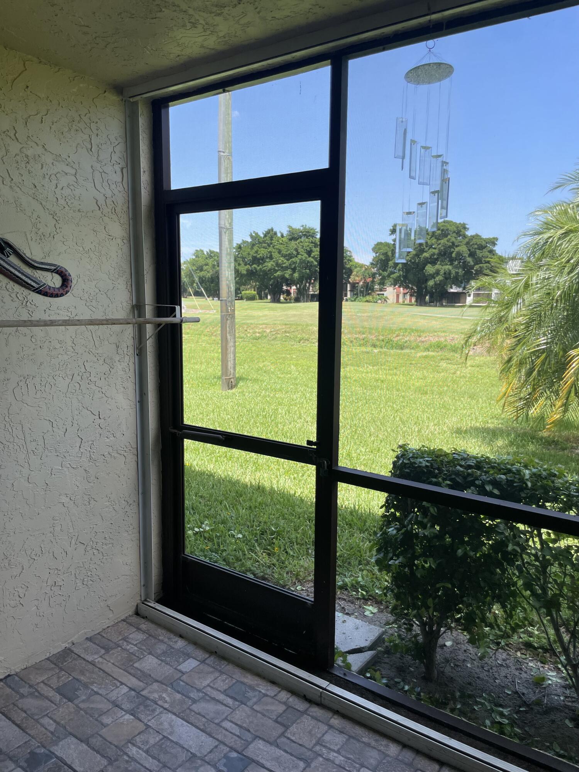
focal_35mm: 26
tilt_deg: -7.9
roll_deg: -0.3
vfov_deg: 67.3
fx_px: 580
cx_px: 290
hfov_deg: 53.1
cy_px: 386
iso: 50
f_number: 1.6
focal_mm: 4.2
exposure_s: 1/1383
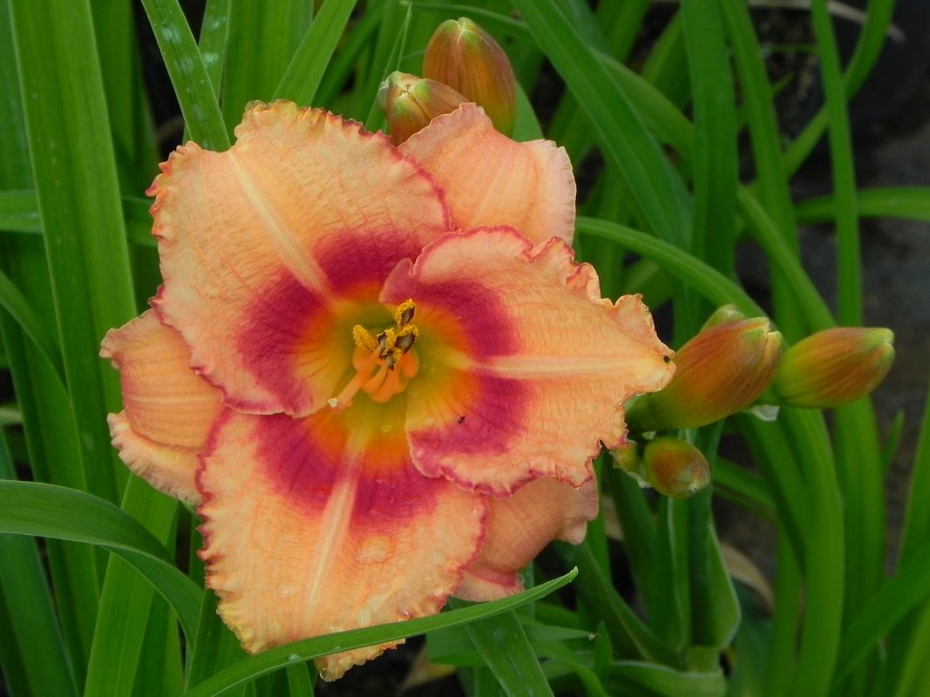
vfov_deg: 8.1
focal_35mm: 184
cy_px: 348
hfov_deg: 10.7
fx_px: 4943
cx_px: 465
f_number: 8
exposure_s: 1/250
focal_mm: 32.7
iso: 160
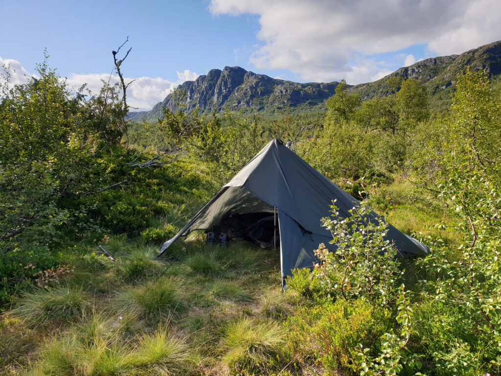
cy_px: 188
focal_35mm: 26
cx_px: 250
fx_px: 376
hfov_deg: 67.3
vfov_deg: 53.1
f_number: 2.4
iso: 50
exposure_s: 1/1085
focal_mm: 4.3
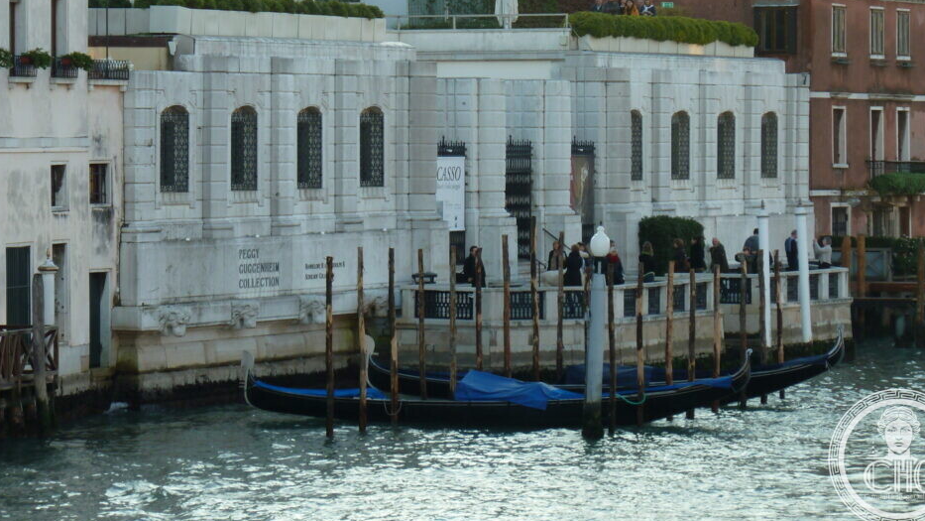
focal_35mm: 202
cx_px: 467
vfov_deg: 6.0
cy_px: 154
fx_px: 4955
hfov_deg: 10.7
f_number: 4.5
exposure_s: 1/60
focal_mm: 27.8
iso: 80
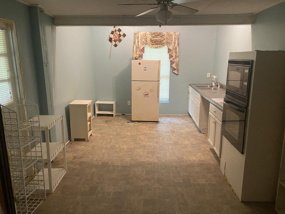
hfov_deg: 67.3
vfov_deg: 53.1
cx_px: 142
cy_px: 107
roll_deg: +0.7
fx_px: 214
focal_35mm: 26
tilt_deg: -14.4
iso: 320
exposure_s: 1/60
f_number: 1.8
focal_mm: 4.25
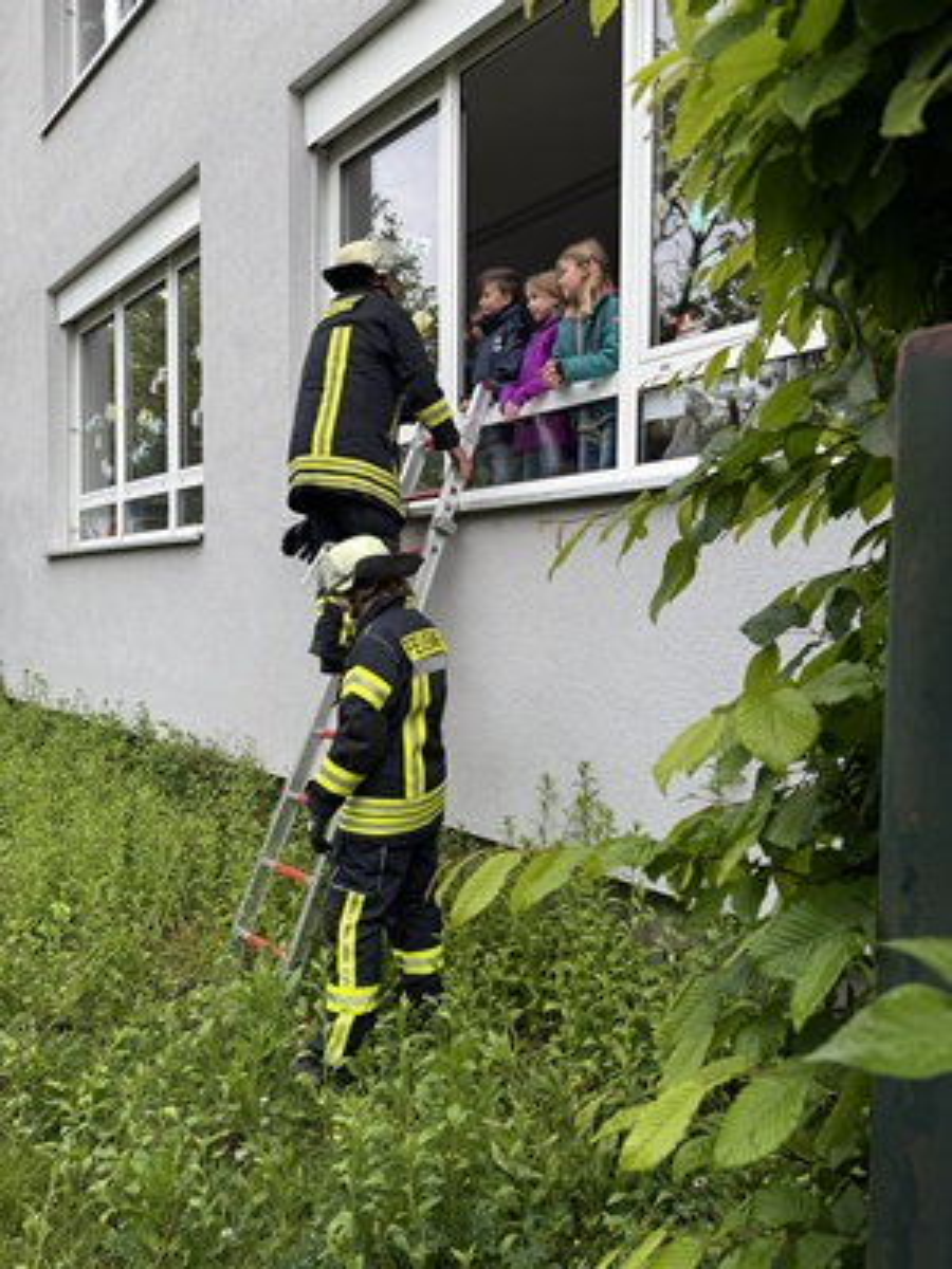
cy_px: 634
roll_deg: -0.1
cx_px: 476
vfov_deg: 71.6
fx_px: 880
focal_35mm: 24
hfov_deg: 56.8
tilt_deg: -1.2
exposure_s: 1/822
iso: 80
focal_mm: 6.76
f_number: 1.78
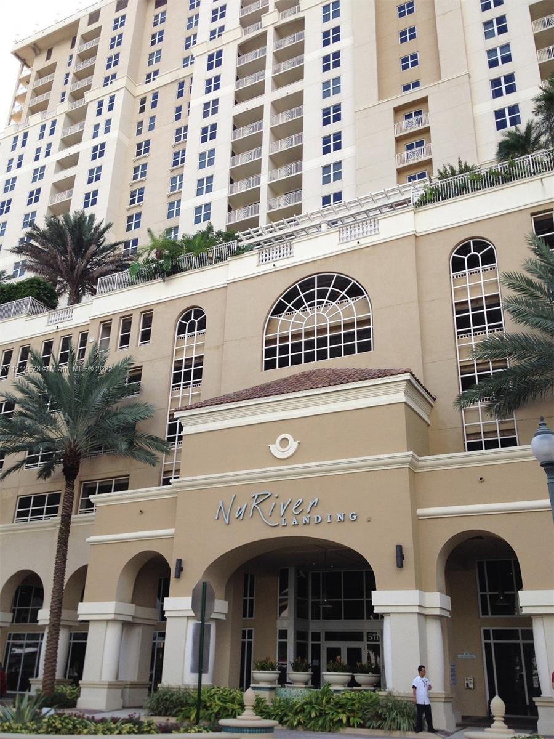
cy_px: 370
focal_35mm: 35
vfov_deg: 52.6
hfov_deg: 40.7
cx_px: 277
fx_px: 747
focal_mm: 4.28
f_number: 2.4
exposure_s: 1/746
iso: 50
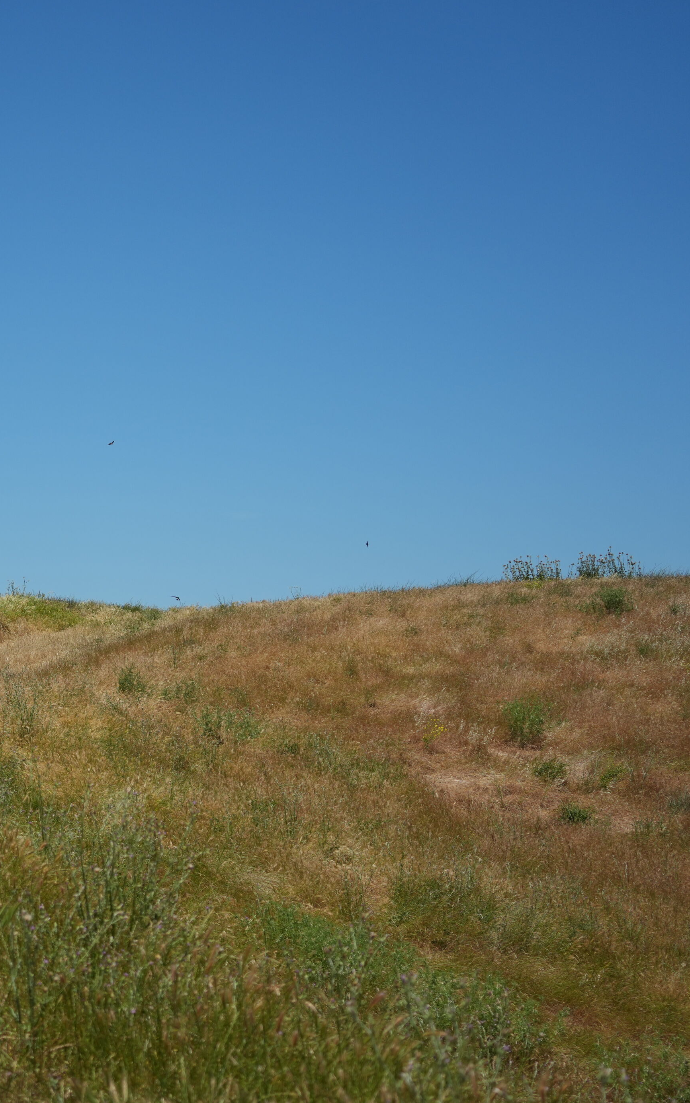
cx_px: -28
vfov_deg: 25.5
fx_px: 2437
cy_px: 553
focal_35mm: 81
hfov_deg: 15.8
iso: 250
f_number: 4.5
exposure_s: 1/3200
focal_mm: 51
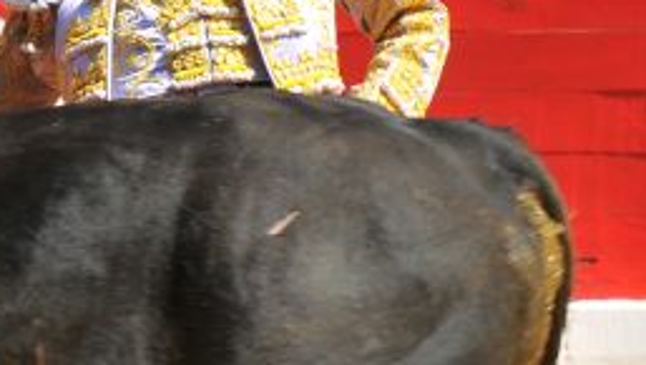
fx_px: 9857
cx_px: -75
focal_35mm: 575
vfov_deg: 2.1
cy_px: 418
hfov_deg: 3.7
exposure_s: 1/350
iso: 200
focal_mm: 92
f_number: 9.5
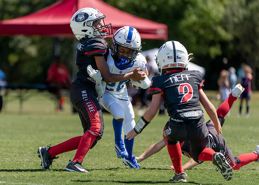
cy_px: 106
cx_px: 100
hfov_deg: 4.6
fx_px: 3223
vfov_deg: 3.3
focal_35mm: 438
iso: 320
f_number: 5.6
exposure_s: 1/1250
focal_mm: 364
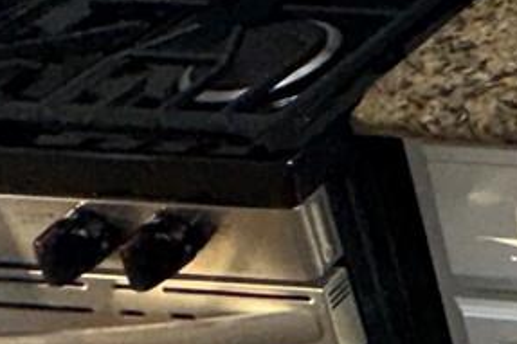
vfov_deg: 11.3
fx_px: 1493
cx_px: 1450
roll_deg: -0.2
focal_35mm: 104
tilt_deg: -16.4
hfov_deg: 12.2
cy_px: -441
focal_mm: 2.22
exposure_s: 1/122
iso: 50
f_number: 2.2
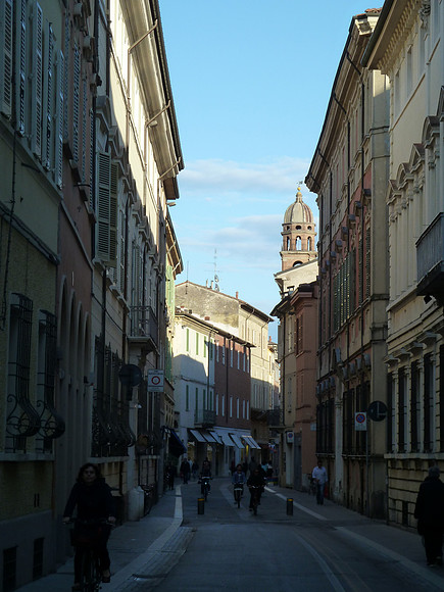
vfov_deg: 18.9
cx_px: 222
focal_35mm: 104
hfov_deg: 14.2
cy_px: 296
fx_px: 1779
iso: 125
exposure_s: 1/250
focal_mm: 17
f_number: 4.3
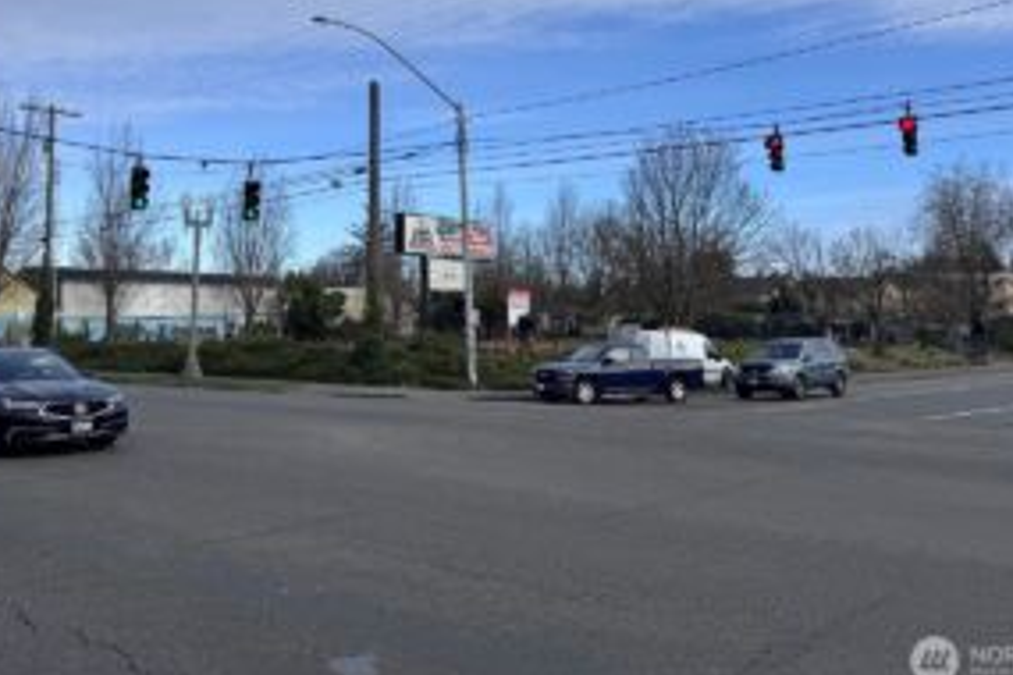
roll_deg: +0.4
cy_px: 163
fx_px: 985
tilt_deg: +9.2
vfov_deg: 36.9
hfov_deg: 54.2
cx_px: 430
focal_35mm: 35
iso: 80
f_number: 1.78
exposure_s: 1/4608
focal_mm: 6.76
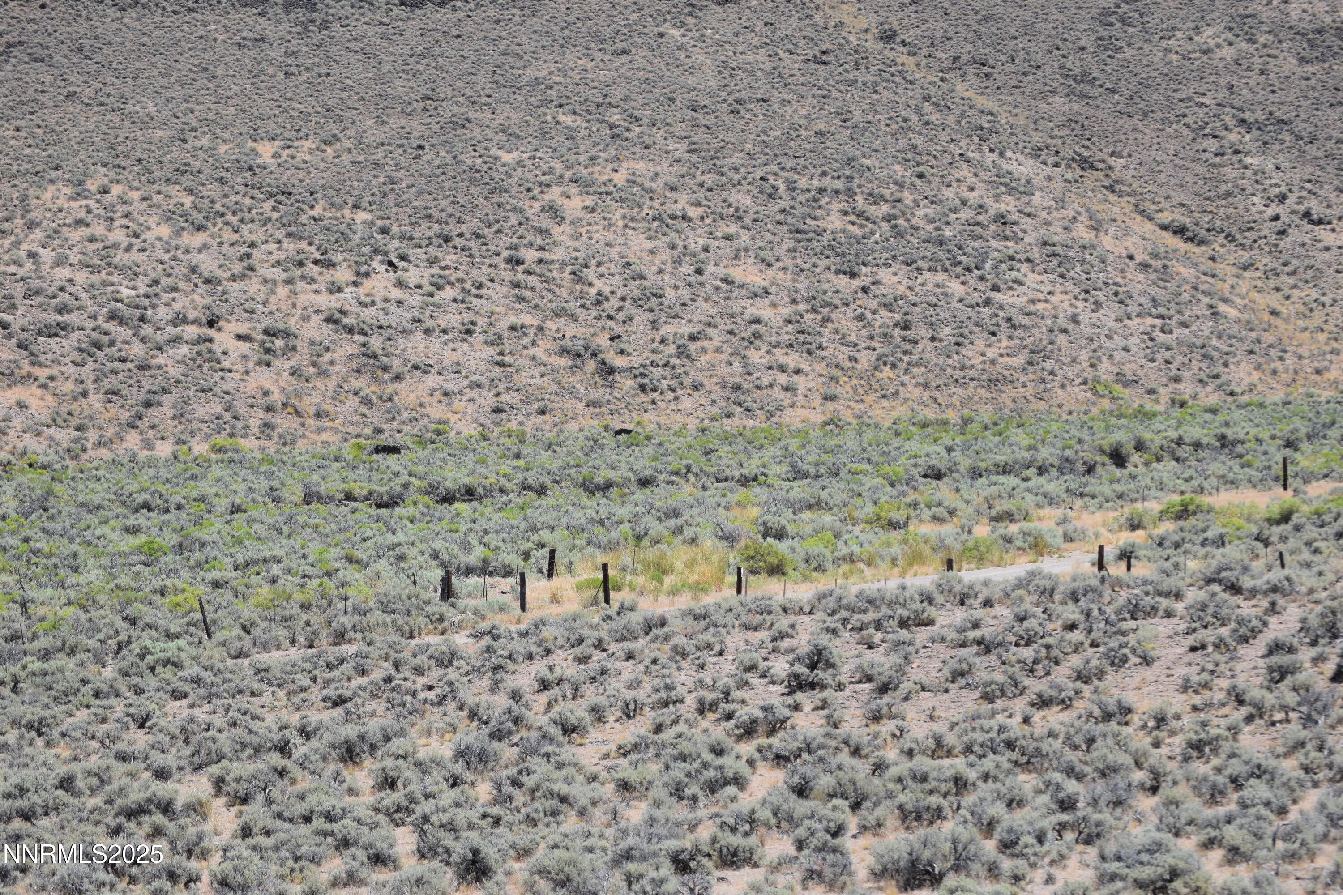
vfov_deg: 13.8
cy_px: 448
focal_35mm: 99
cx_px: 672
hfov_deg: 20.6
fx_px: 3693
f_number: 10
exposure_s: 1/400
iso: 200
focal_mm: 66
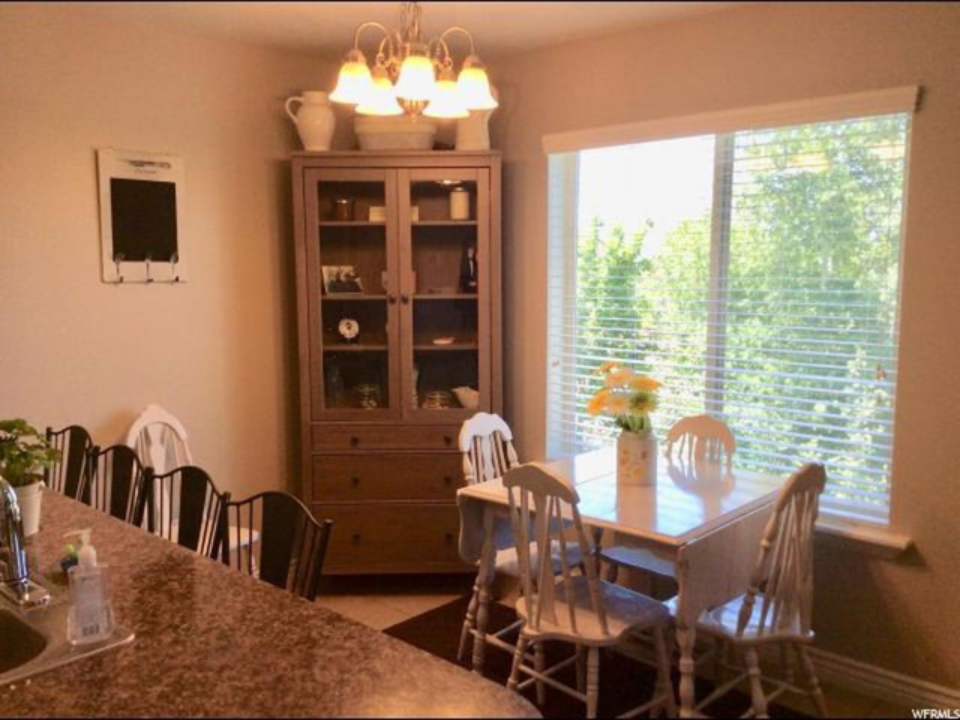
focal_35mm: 32
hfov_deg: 56.8
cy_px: 360
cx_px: 480
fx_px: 887
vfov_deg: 44.2
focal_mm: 3.3
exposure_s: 1/120
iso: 50
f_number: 2.4
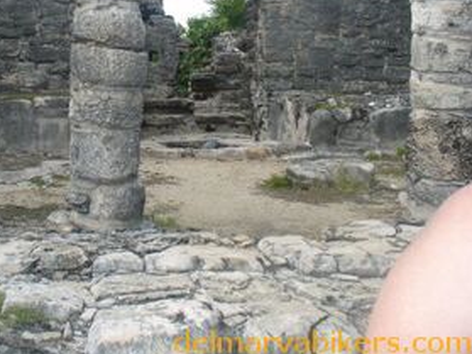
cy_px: 103
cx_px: 139
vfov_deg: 27.2
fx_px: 722
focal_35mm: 53
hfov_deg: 35.6
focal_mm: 6.1
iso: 80
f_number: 2.8
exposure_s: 1/500
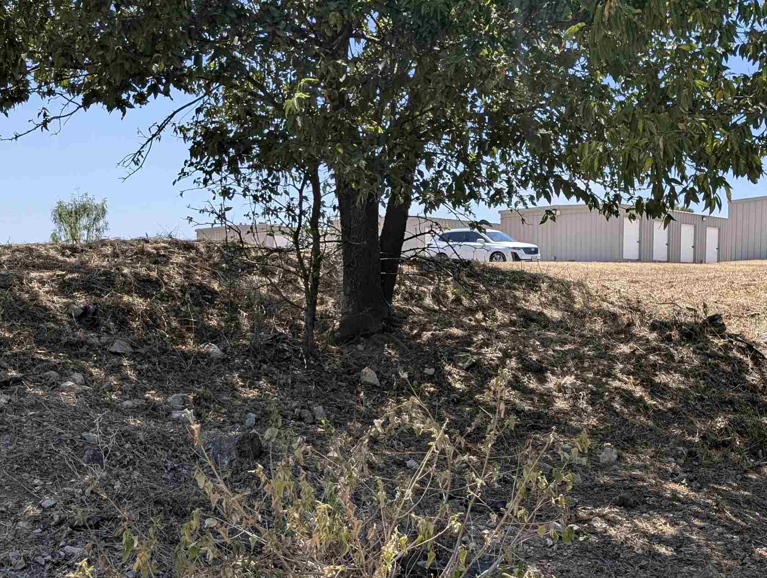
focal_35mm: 44
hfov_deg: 42.4
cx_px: 500
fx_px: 976
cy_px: 375
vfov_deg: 32.7
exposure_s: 1/1080
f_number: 1.68
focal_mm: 6.9
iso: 22
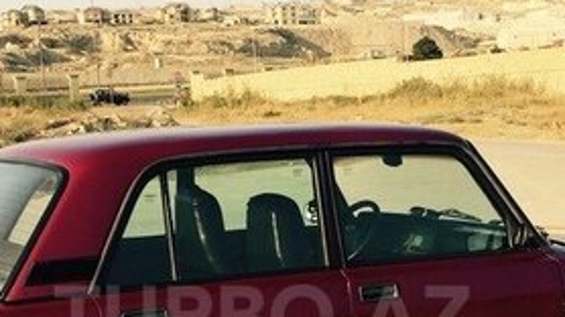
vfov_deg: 15.8
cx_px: 262
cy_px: 316
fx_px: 1123
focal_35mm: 75
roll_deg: +2.2
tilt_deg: -9.2
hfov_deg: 28.2
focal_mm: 4.15
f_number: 2.2
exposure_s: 1/989
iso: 32
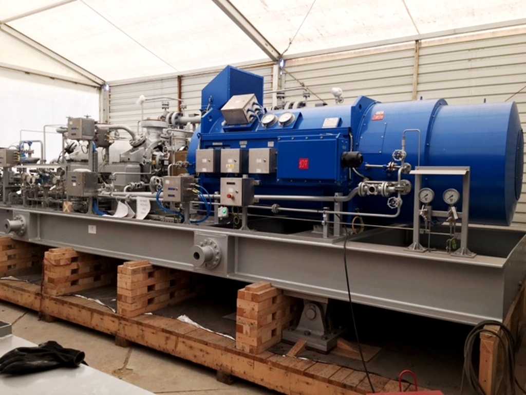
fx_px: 441
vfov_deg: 48.2
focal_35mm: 29
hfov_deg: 61.7
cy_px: 198
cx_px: 263
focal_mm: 4.15
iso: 32
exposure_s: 1/100
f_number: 2.2
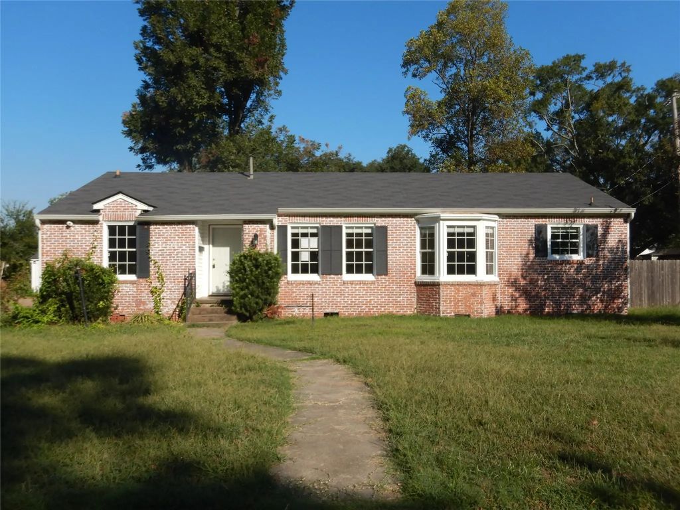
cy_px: 255
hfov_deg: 61.7
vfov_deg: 48.2
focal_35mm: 29
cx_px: 340
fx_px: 570
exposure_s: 1/1250
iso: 125
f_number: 4.1
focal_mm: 5.1
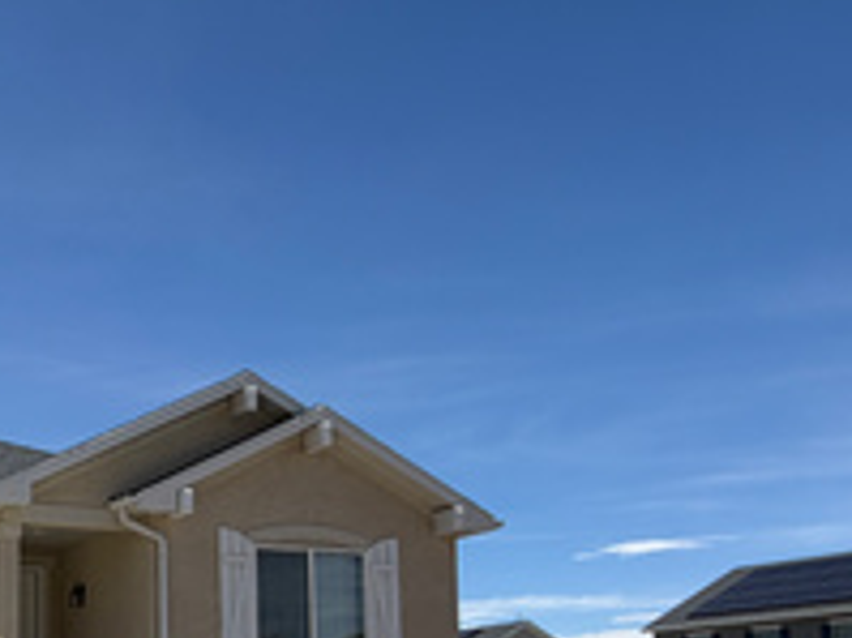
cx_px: -69
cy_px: 634
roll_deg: -0.7
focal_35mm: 45
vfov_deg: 30.0
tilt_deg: +6.0
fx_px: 1107
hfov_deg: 36.2
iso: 20
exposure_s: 1/1259
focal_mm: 2.22
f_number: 2.2
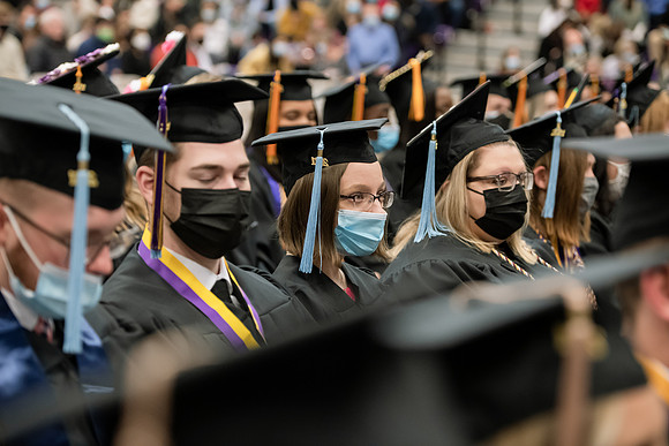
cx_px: 334
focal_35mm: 92
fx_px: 1710
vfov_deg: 14.9
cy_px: 223
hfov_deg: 22.1
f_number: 3.5
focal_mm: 92
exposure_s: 1/200
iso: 3200
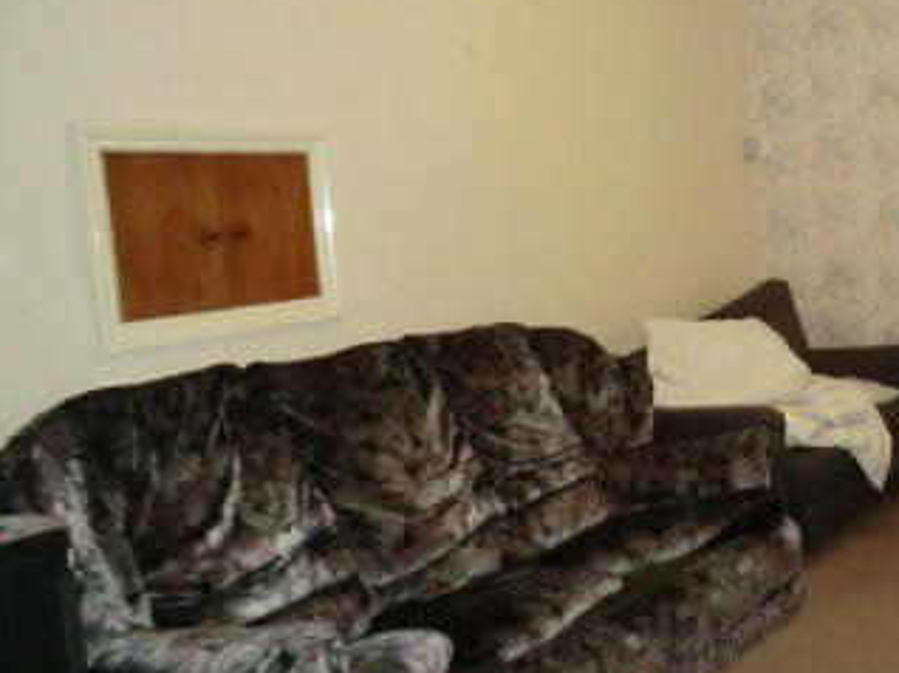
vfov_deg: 32.8
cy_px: 307
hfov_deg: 40.0
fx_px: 1142
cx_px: 799
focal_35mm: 44
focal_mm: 4.3
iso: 400
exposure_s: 1/40
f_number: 3.2
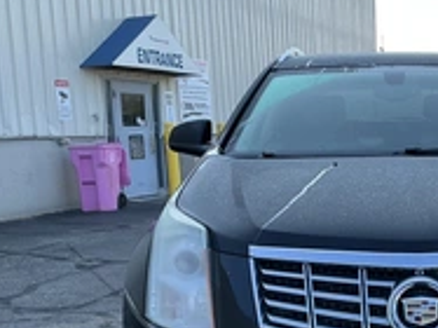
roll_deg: +2.4
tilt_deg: -6.5
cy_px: 258
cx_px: 393
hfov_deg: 30.8
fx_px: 759
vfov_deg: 24.0
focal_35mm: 60
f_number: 1.8
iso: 25
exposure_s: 1/370
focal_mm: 3
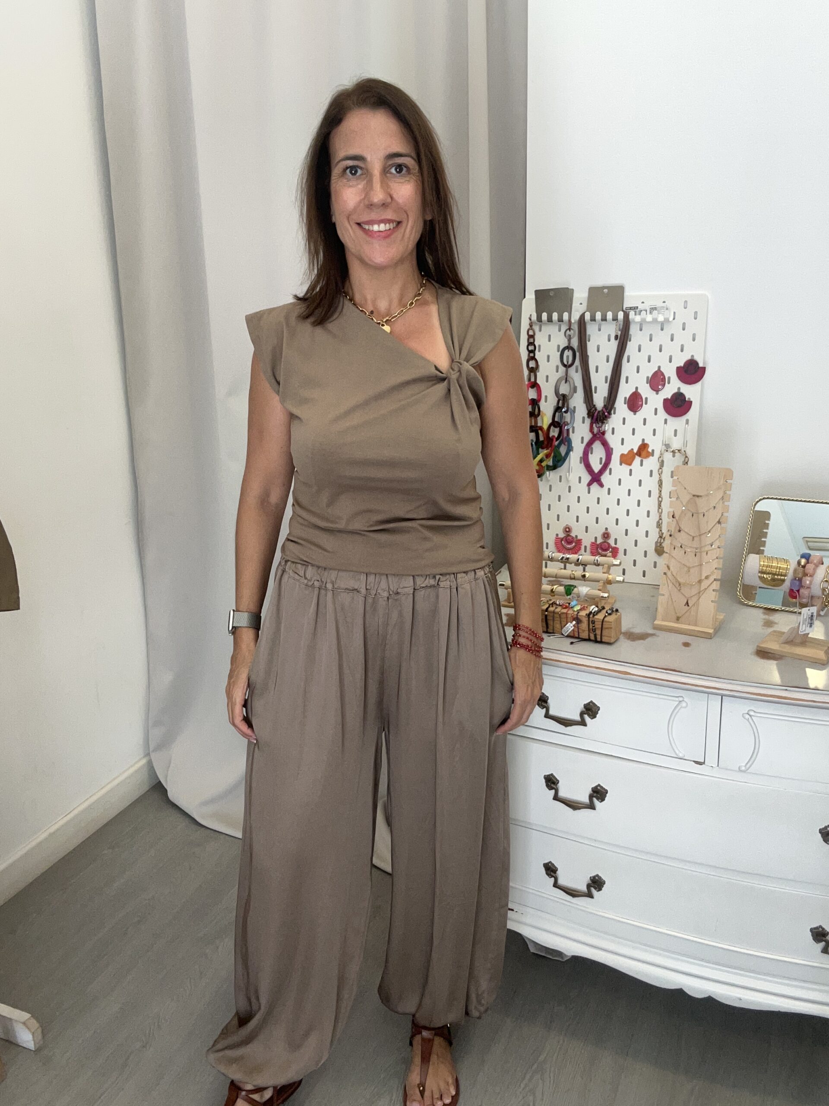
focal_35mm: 30
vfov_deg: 60.0
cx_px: 414
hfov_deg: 46.8
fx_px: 958
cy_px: 553
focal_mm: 2.69
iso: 64
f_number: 1.9
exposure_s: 1/50
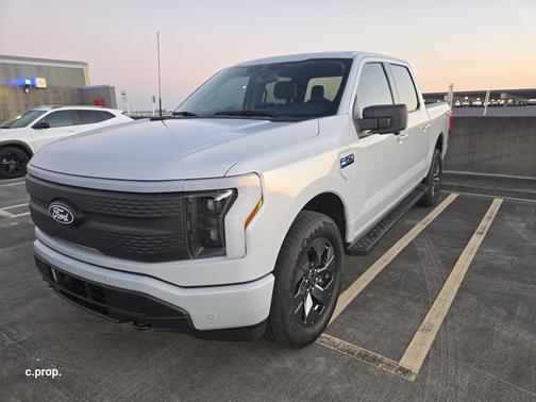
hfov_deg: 73.9
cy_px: 201
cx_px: 268
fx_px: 356
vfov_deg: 58.9
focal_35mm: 23
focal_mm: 5.4
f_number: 1.8
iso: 100
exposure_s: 1/42.1
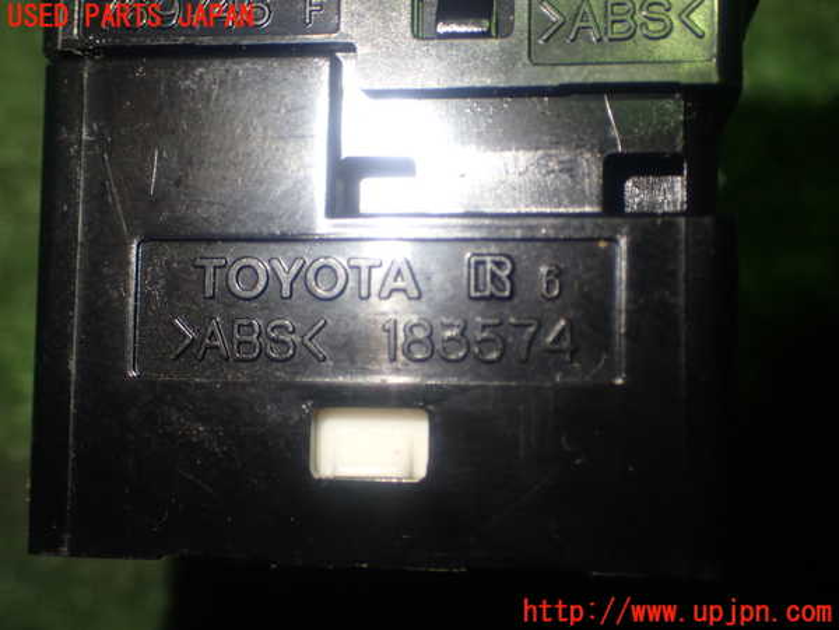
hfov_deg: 40.4
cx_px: 420
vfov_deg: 30.9
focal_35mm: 47
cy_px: 315
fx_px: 1139
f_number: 3.1
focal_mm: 8.4
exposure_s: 1/50
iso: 250
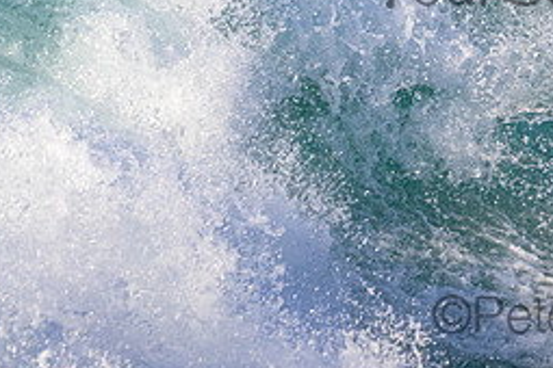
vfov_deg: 1.3
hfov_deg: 2.0
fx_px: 15698
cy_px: -44
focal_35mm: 1022
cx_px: 601
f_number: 10
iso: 1800
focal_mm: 450
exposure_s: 1/2000
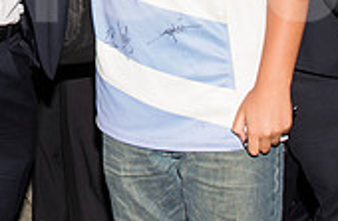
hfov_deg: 18.2
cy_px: -130
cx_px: -73
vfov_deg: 11.9
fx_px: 998
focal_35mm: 107
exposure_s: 1/80
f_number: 6.3
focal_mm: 24
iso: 250
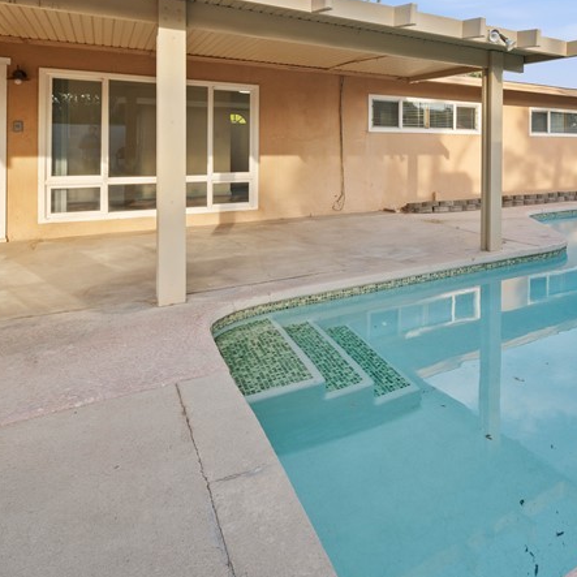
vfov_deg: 60.3
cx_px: 526
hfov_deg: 54.3
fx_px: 471
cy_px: 162
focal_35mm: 25
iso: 400
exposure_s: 1/160
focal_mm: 12
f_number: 7.1
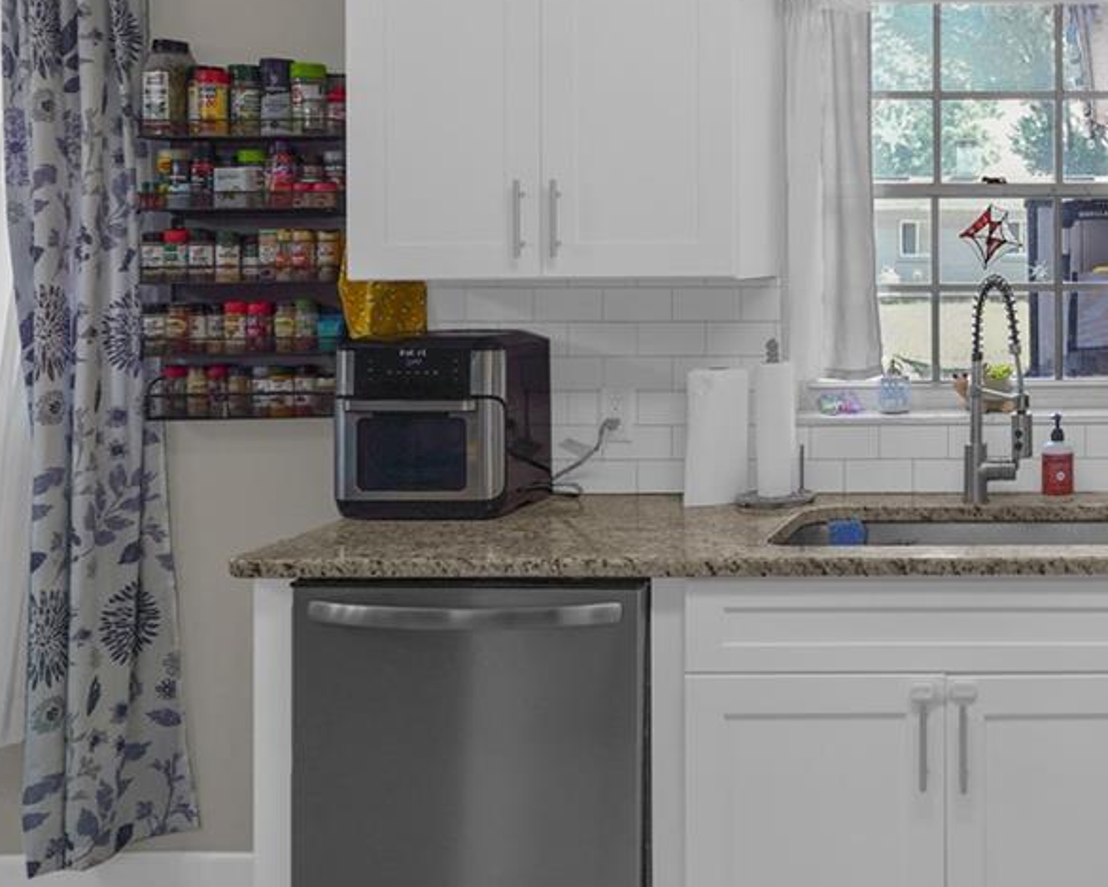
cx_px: 1153
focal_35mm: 41
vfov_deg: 36.0
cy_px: 269
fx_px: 1345
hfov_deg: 38.7
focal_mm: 16
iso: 100
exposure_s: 1/30
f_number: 5.6
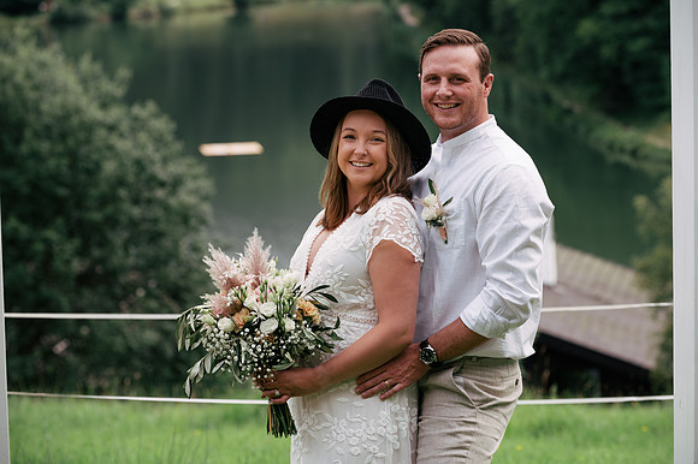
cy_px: 232
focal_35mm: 155
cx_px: 349
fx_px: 3003
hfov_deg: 13.3
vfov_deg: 8.8
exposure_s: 1/250
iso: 500
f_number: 7.1
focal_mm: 155
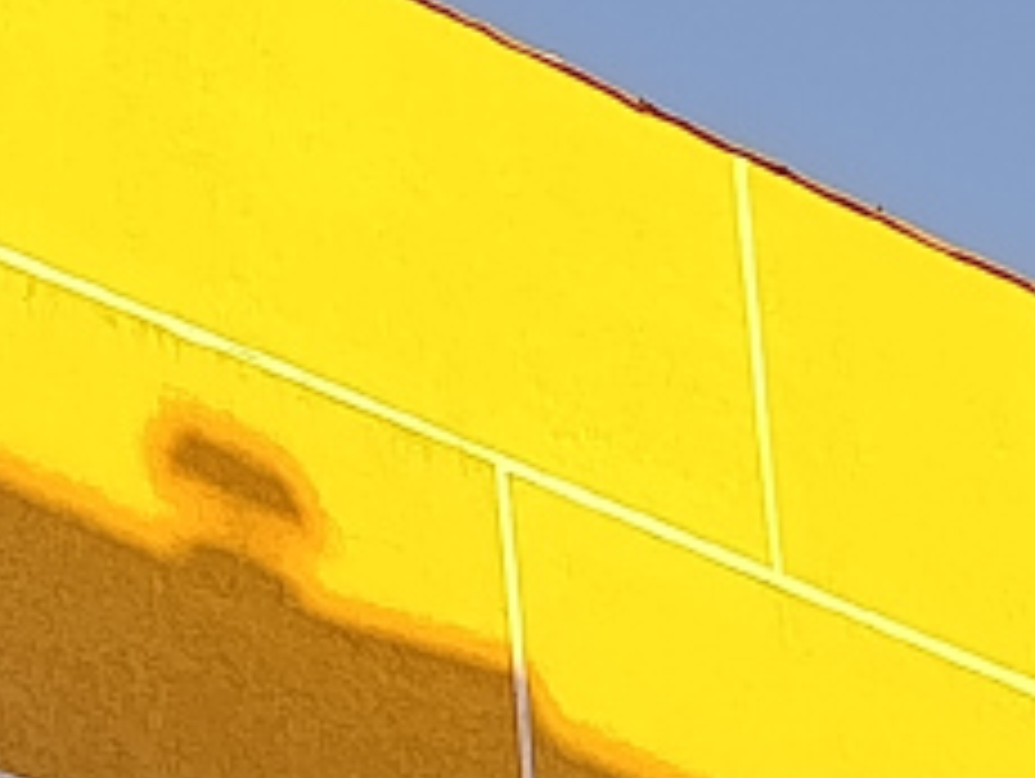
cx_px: -954
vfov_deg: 7.1
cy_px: 1747
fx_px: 5926
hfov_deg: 9.4
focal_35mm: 198
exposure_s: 1/137
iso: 50
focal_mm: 6.11
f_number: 1.7
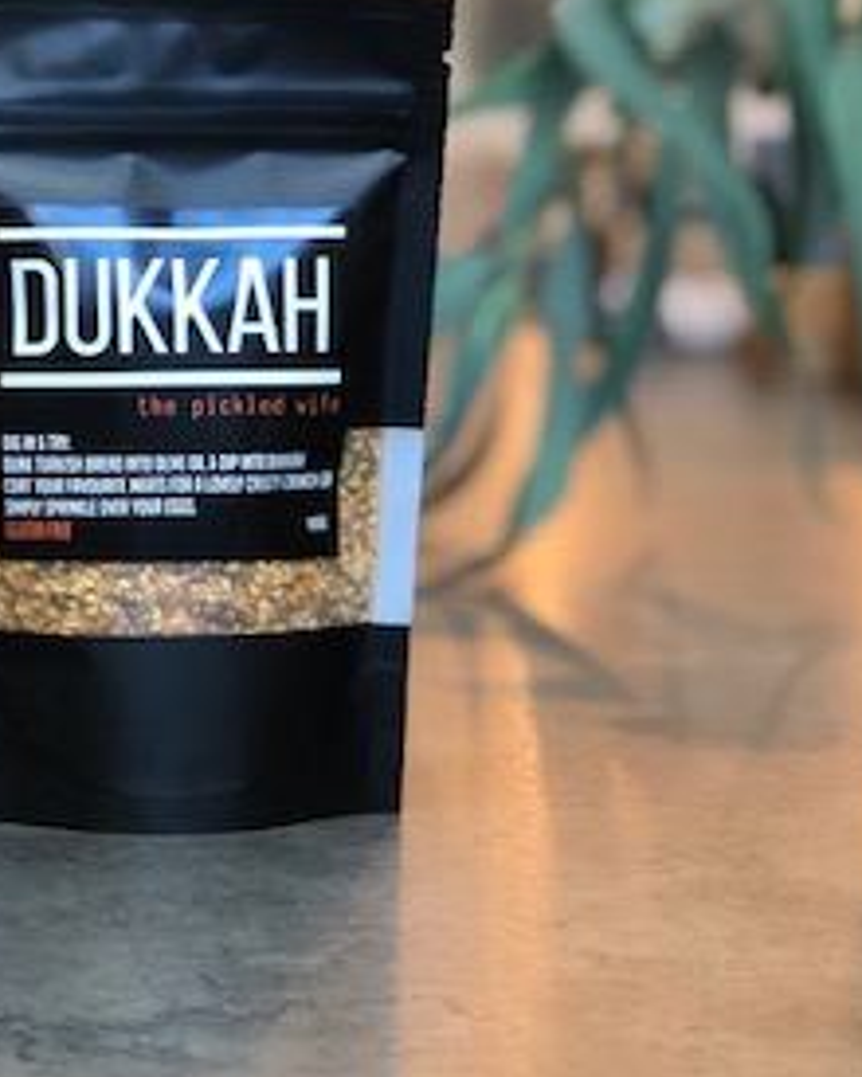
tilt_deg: +0.7
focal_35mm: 118
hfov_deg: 13.0
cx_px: 98
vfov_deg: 16.2
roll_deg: +0.0
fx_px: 3763
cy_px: 211
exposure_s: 1/50
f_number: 2.4
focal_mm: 6
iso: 80
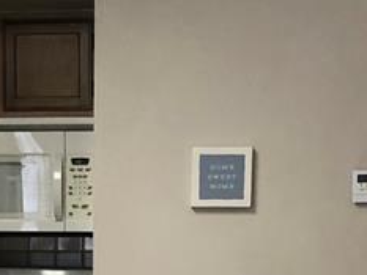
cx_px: 44
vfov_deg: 11.8
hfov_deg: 15.8
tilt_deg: -7.2
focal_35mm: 123
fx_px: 1305
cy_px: 325
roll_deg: -0.2
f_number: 1.8
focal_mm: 3.99
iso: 40
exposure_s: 1/15
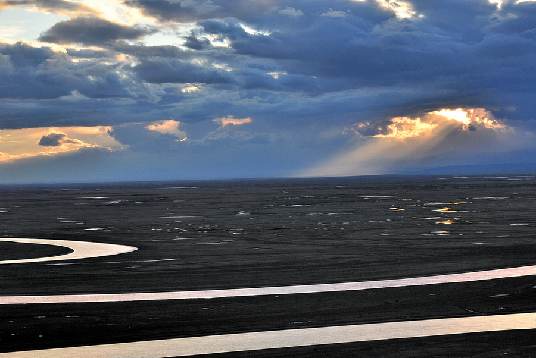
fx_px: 1565
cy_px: 179
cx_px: 268
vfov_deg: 13.1
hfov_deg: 19.4
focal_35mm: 105
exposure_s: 1/40
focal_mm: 70
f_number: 18
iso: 125
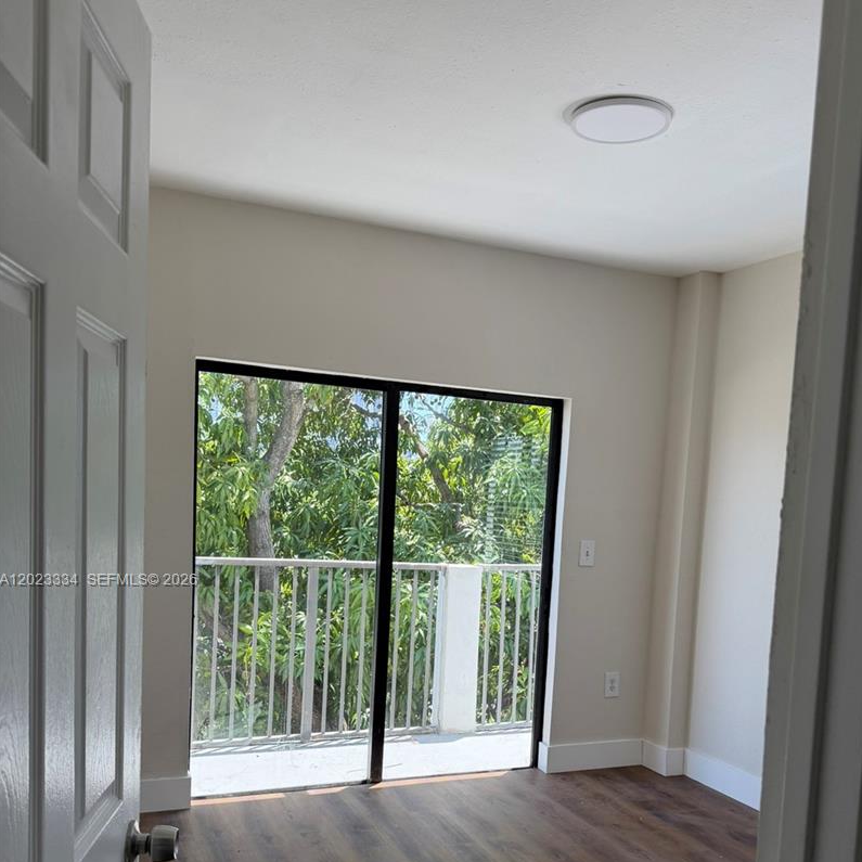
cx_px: 485
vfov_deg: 50.1
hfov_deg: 51.0
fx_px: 902
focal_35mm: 32
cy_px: 581
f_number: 1.78
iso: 100
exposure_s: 1/575
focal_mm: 6.76
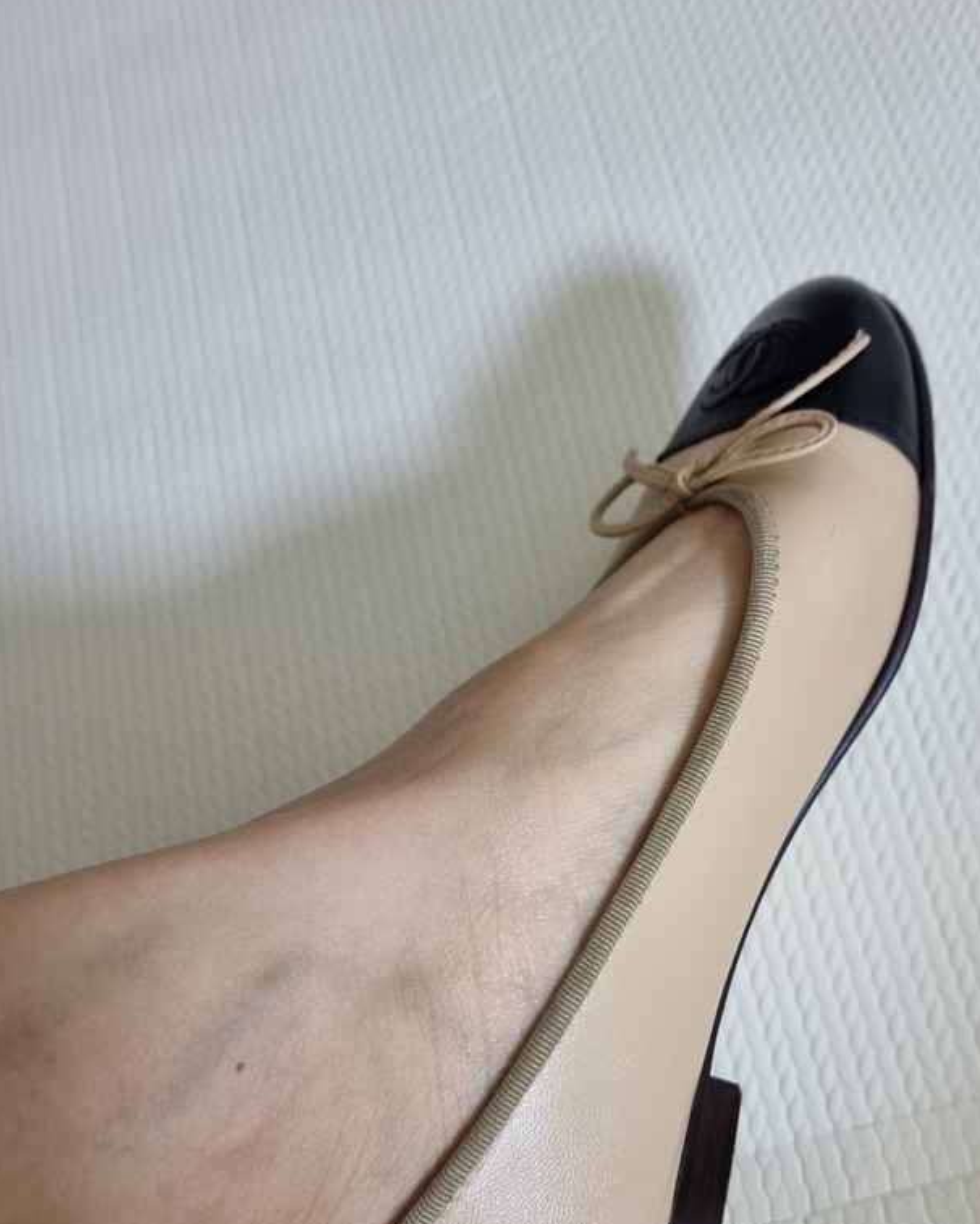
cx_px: 639
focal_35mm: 33
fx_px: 1196
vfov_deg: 53.4
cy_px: 791
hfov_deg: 44.0
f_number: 1.8
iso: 250
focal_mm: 6.7
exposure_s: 1/40
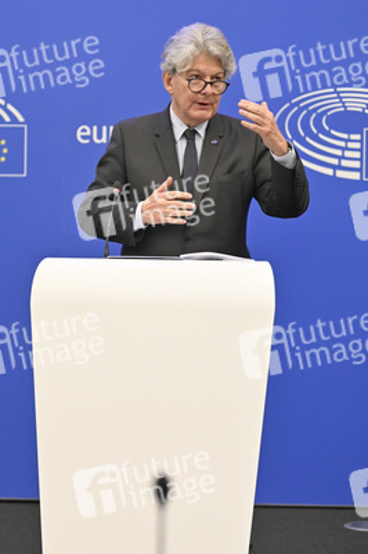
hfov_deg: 16.6
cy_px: 277
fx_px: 1259
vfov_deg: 24.8
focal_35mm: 82
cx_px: 184
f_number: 2.8
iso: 2000
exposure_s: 1/320
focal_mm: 82
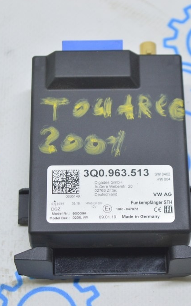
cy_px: 153
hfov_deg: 10.9
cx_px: 96
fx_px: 999
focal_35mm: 120
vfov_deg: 17.4
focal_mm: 52
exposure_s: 1/20
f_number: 5.6
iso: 400
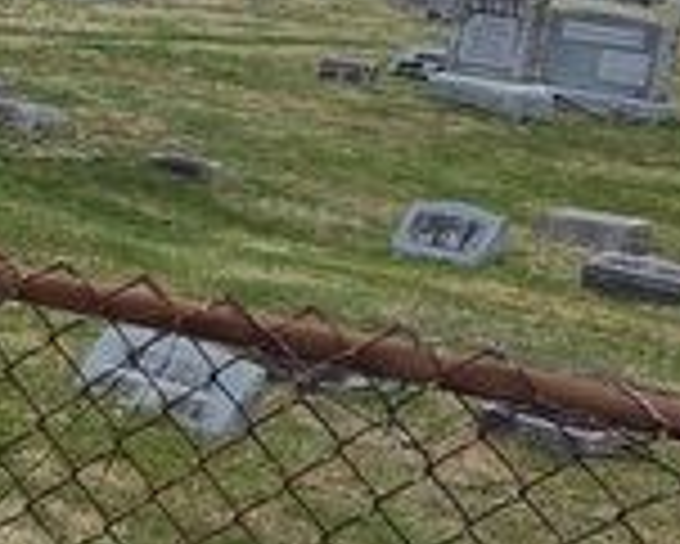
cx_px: -694
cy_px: 180
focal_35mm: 119
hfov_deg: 13.7
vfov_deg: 13.0
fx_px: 2396
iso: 100
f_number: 1.8
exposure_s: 1/399
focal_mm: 5.56
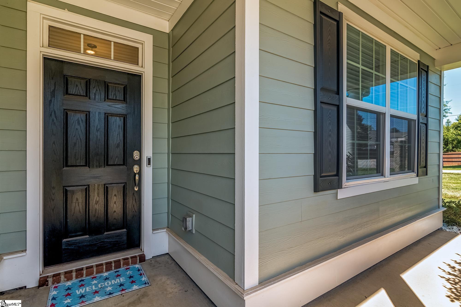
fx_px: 205
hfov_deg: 96.7
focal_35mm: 16
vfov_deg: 73.7
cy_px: 154
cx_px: 230
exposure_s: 1/125
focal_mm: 11
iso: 200
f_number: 7.1
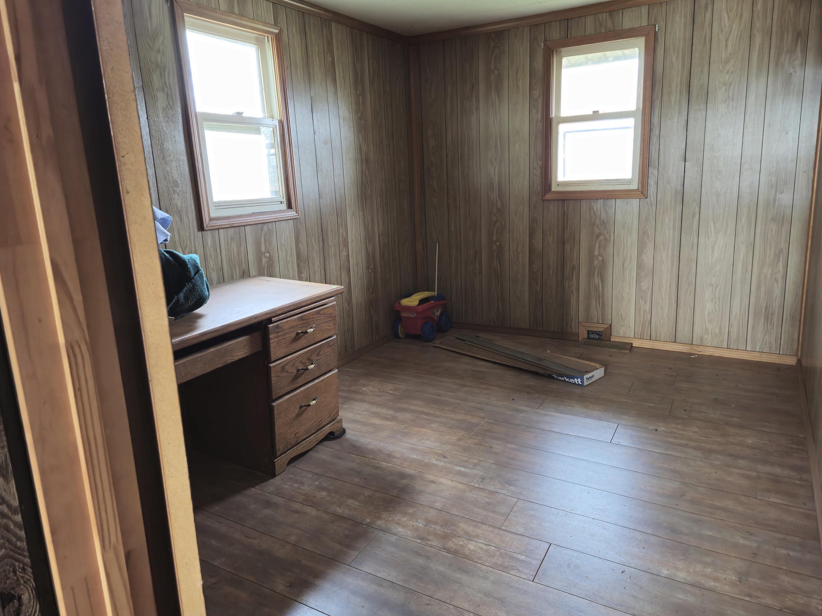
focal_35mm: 24
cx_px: 420
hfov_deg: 71.6
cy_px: 297
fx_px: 570
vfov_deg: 56.8
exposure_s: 1/40
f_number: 1.8
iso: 320
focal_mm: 5.4
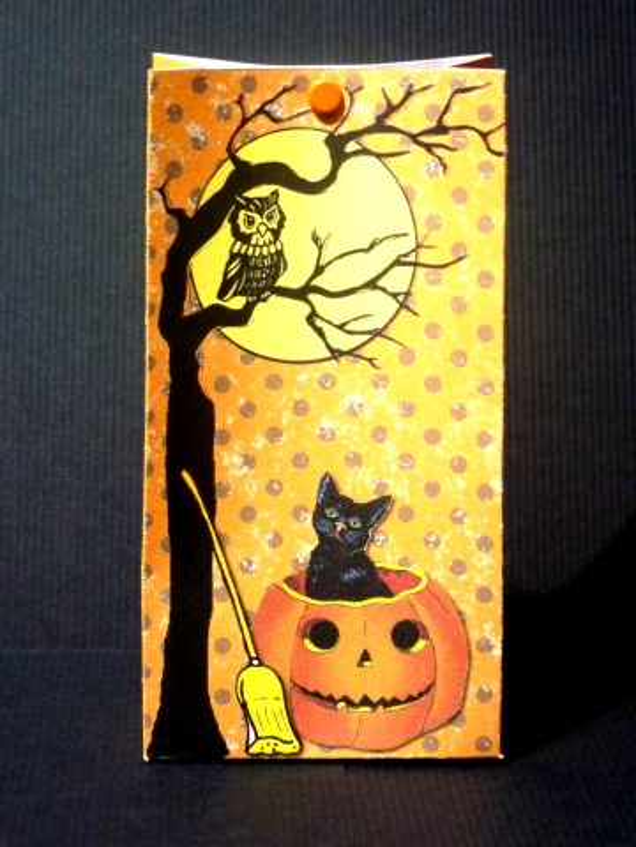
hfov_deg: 17.8
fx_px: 2033
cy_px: 424
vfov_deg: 23.6
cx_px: 318
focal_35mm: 83
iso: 400
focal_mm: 13.7
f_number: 4.2
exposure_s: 1/8
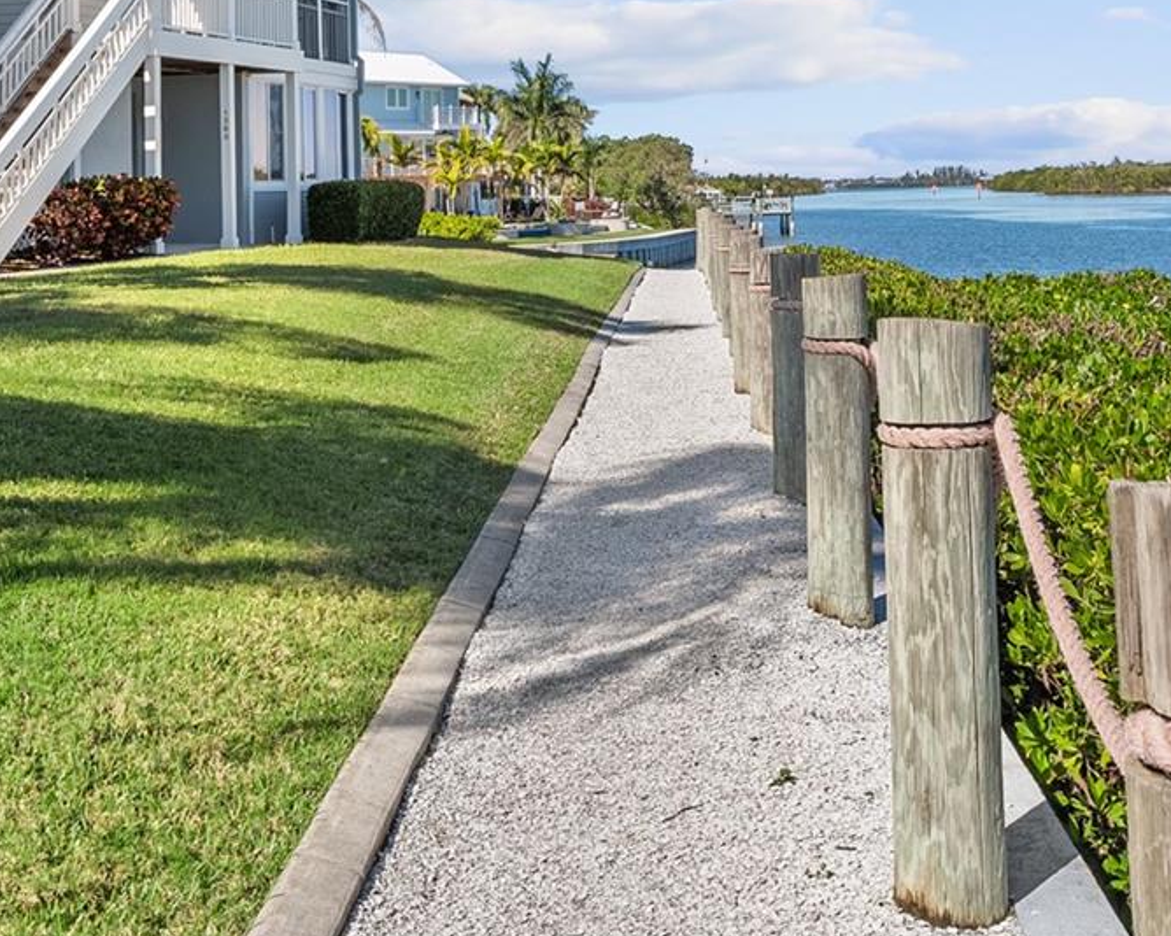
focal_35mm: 54
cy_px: 44
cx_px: 666
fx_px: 1871
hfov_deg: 34.7
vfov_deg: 26.8
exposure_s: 1/400
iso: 400
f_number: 9
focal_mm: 24
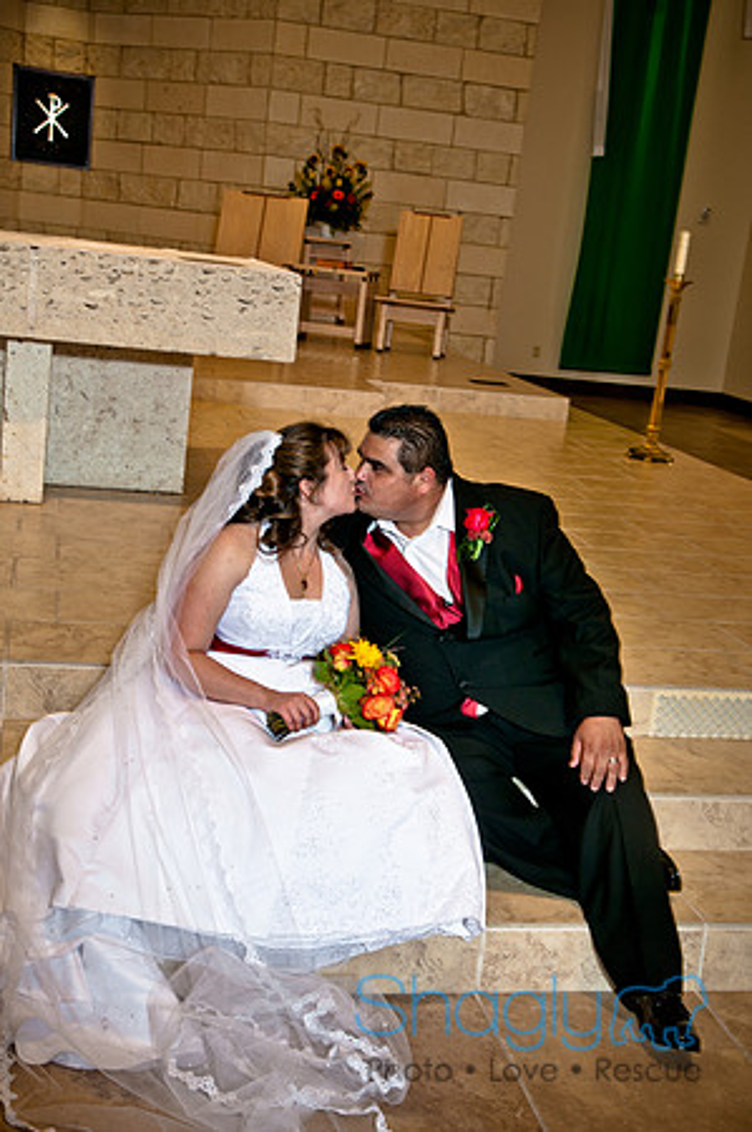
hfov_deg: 29.8
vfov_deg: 43.6
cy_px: 566
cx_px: 376
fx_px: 1413
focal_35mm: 45
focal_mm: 30
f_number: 6.3
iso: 200
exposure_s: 1/50
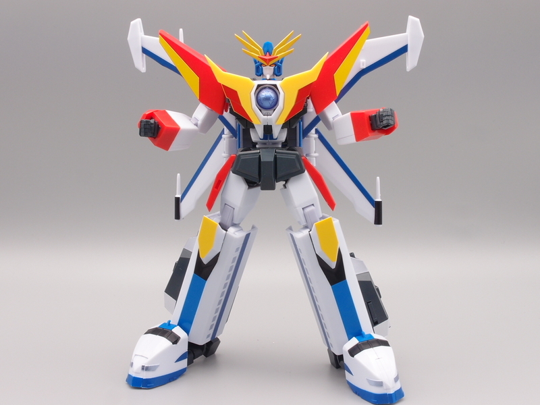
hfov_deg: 38.2
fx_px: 780
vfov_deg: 29.1
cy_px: 202
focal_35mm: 50
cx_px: 270
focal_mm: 10.83
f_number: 8
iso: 100
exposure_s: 1/6
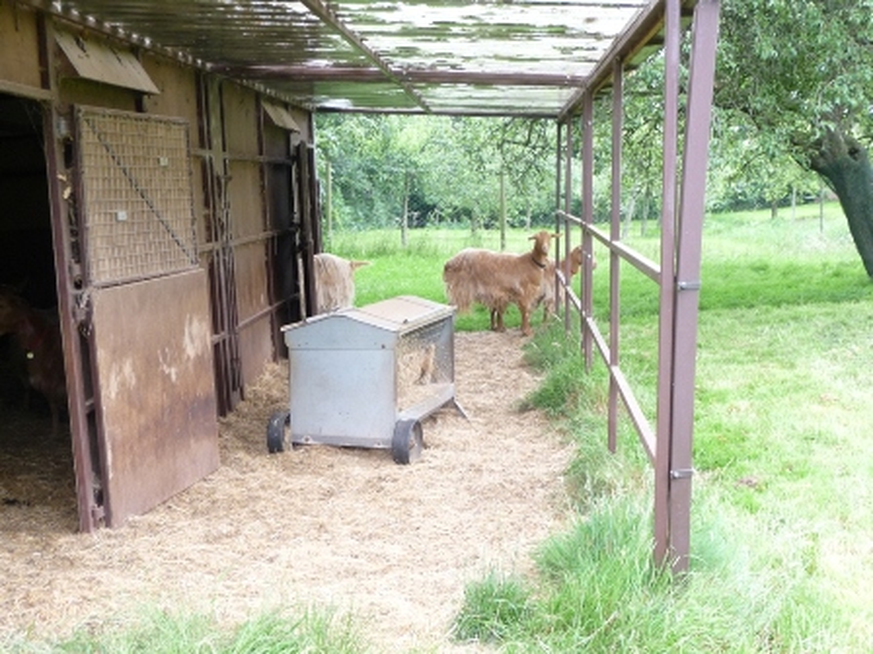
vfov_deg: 32.2
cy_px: 327
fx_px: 1135
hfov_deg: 42.1
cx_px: 436
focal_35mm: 45
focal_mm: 7.6
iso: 200
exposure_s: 1/30
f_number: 4.1
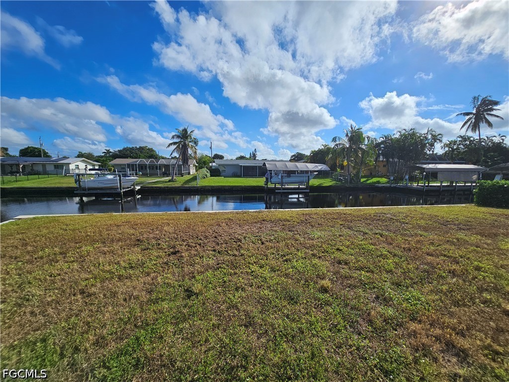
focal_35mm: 13
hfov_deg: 106.2
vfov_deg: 89.9
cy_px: 191
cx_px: 254
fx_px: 191
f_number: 2.2
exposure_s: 1/5285
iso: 50
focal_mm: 2.2
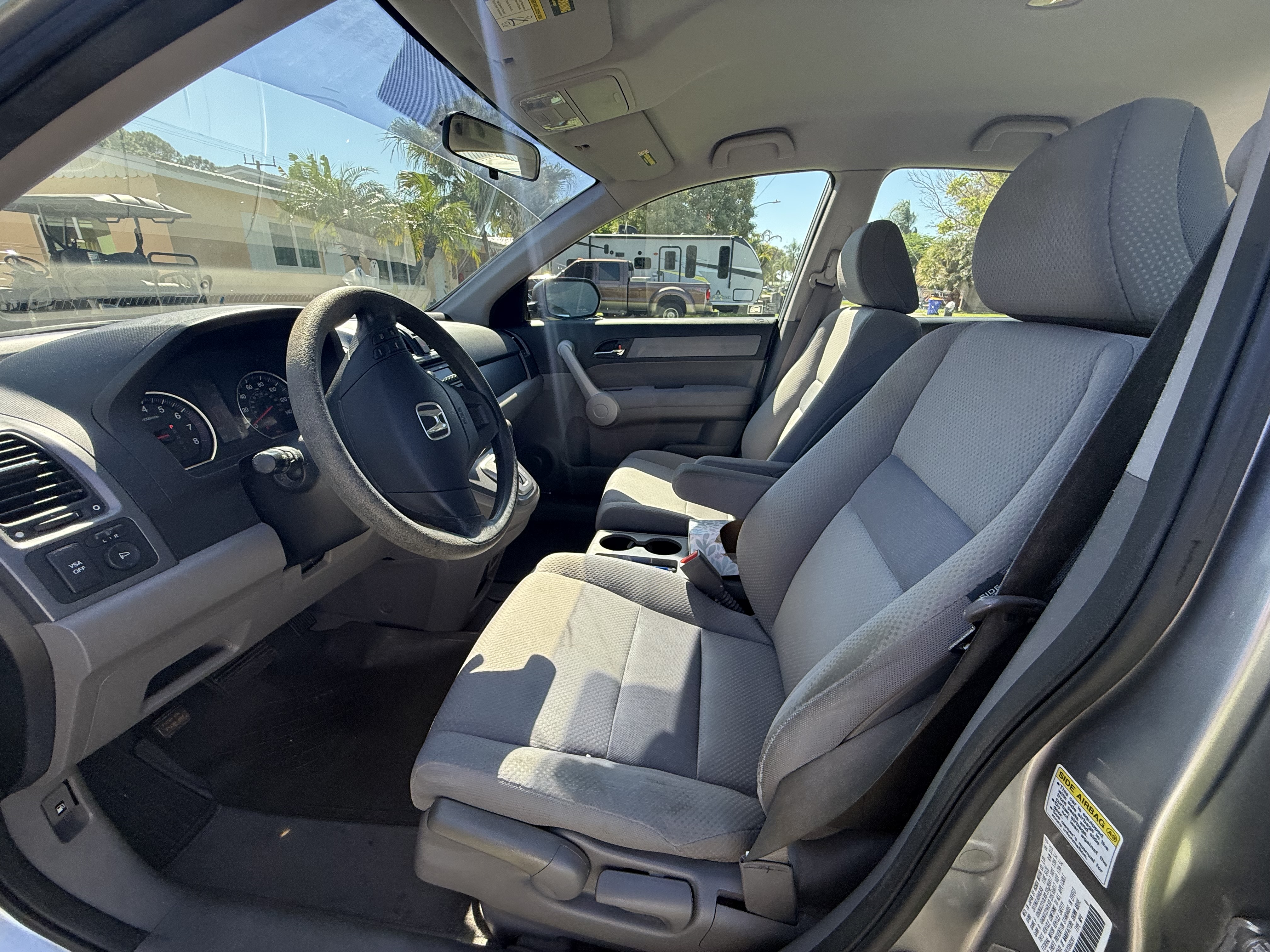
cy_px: 476
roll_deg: -1.7
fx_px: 514
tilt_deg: -21.3
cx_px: 635
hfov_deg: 102.1
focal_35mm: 14
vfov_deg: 85.7
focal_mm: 2.22
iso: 64
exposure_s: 1/376
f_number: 2.2
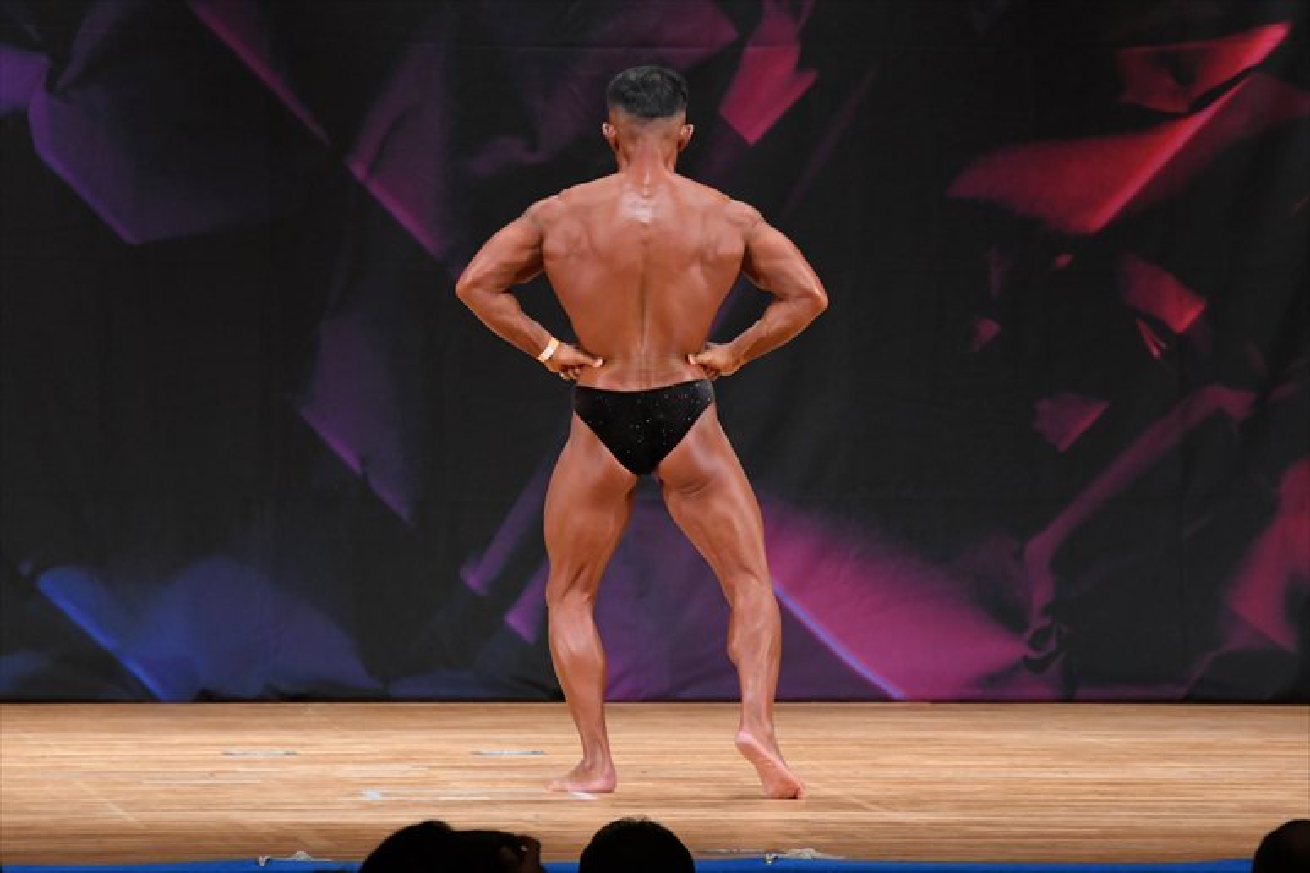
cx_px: 655
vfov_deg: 4.8
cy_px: 436
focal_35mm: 285
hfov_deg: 7.2
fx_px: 10366
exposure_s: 1/400
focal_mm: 190
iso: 3200
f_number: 5.6
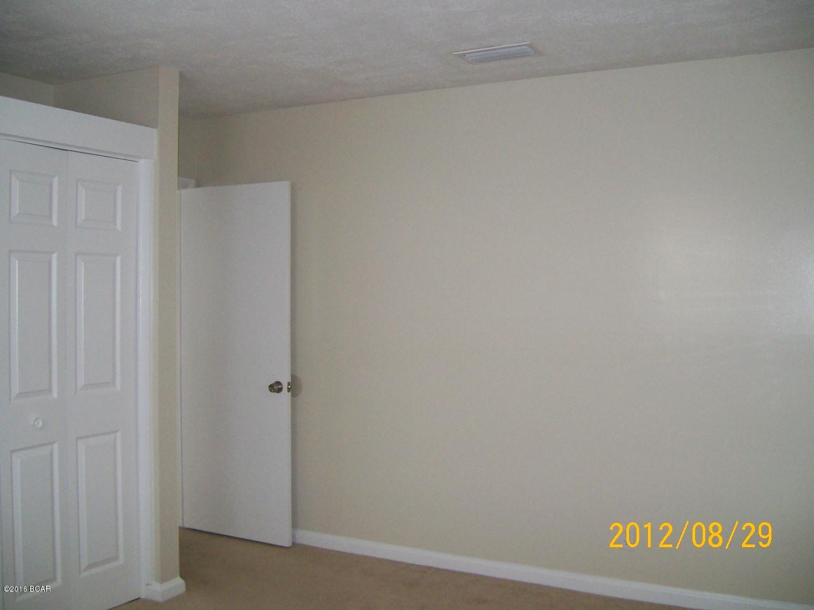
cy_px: 305
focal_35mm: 35
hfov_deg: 52.6
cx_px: 407
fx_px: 823
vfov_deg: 40.7
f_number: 2.8
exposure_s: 1/64
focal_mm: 5.8
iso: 200
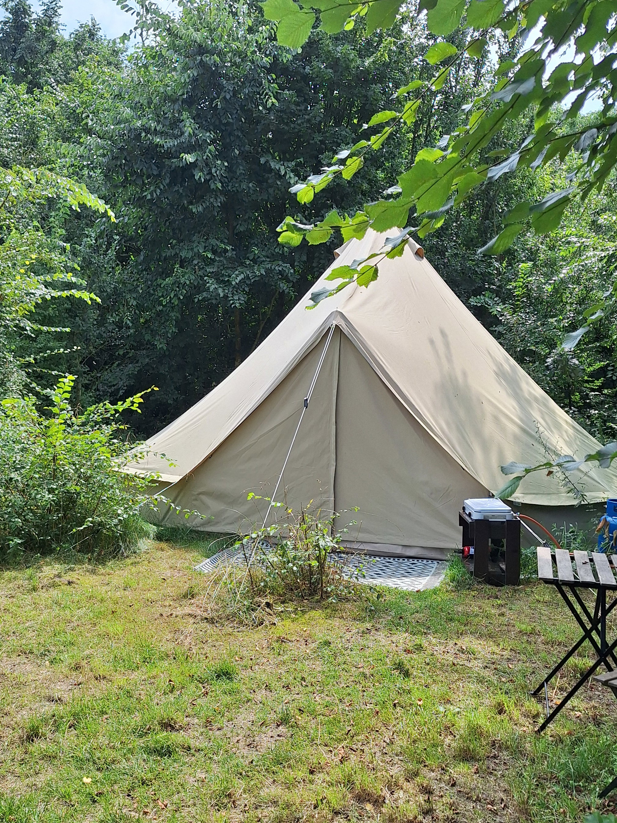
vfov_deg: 52.5
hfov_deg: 40.6
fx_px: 832
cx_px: 262
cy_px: 451
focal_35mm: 35
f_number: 1.8
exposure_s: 1/1484
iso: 40
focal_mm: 5.54
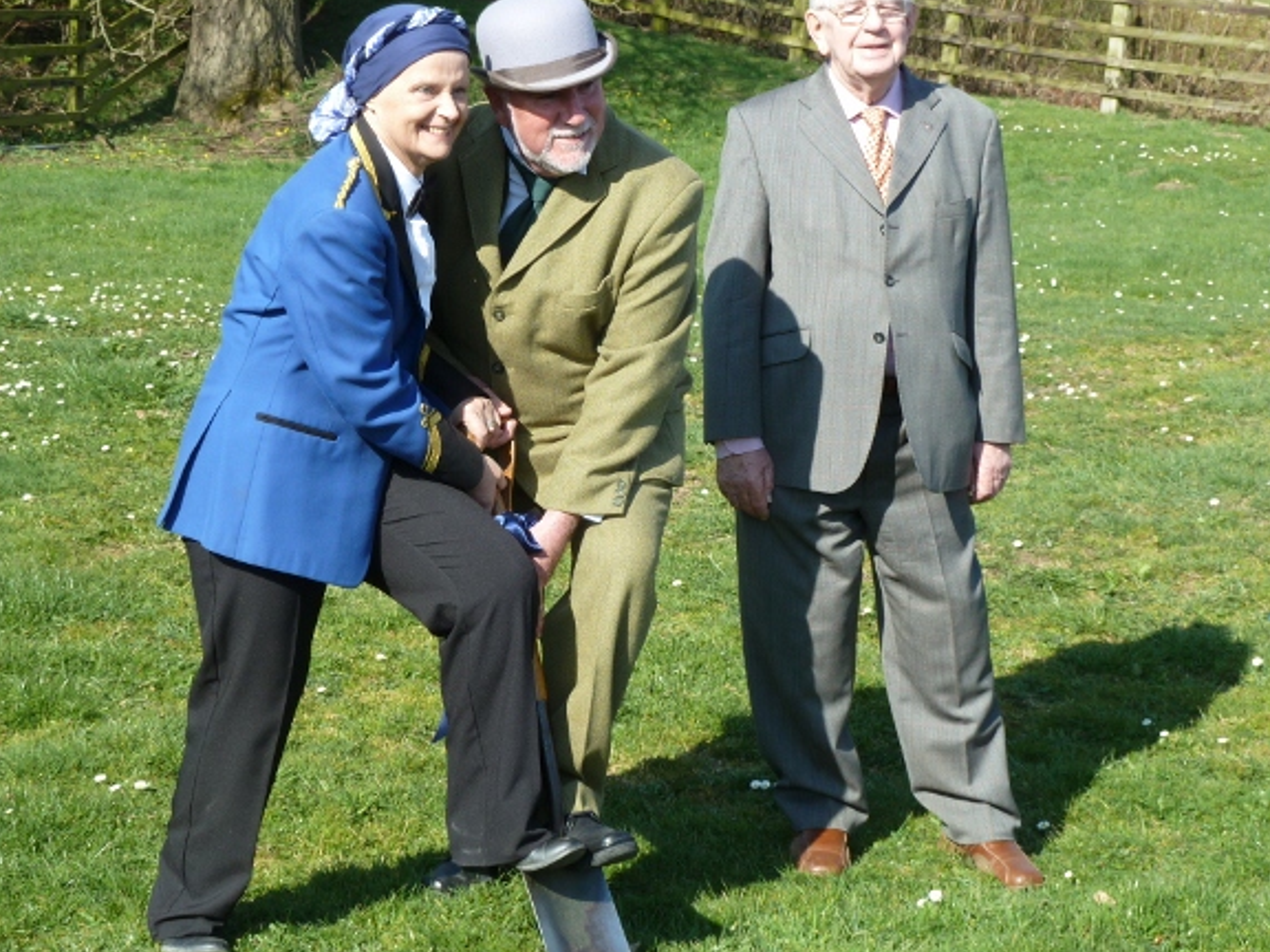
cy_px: 485
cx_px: 611
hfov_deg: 24.4
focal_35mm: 80
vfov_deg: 18.4
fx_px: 2935
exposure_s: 1/250
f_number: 4.1
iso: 80
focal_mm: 11.9
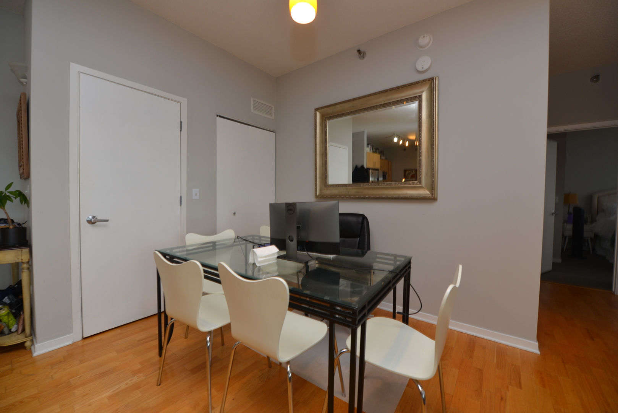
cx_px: 309
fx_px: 240
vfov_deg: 81.3
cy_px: 206
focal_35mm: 14
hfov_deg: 104.2
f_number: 4
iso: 280
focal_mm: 14
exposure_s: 1/60
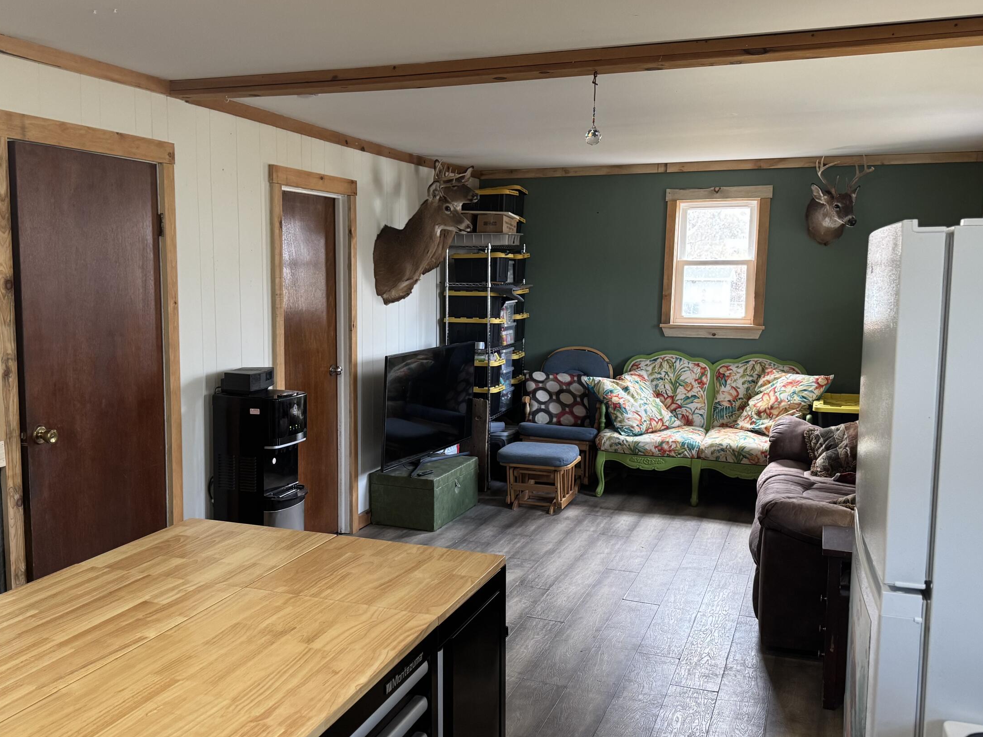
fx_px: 937
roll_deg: -0.4
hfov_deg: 55.2
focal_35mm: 33
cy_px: 374
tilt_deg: -7.3
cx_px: 432
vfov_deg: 42.9
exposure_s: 1/60
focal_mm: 6.76
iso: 320
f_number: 1.78
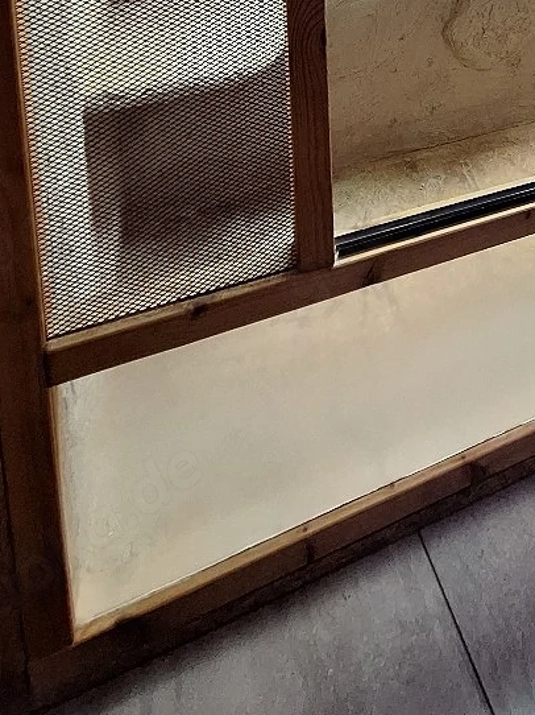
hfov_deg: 40.0
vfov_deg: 42.6
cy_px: -94
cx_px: 505
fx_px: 660
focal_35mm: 32
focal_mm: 1.74
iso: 125
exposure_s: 1/50
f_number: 2.2
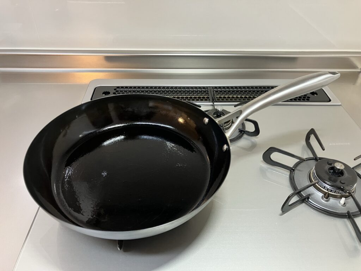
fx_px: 292
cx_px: 180
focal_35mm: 28
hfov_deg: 63.4
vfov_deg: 49.7
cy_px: 136
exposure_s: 1/60
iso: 200
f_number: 1.8
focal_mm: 3.99
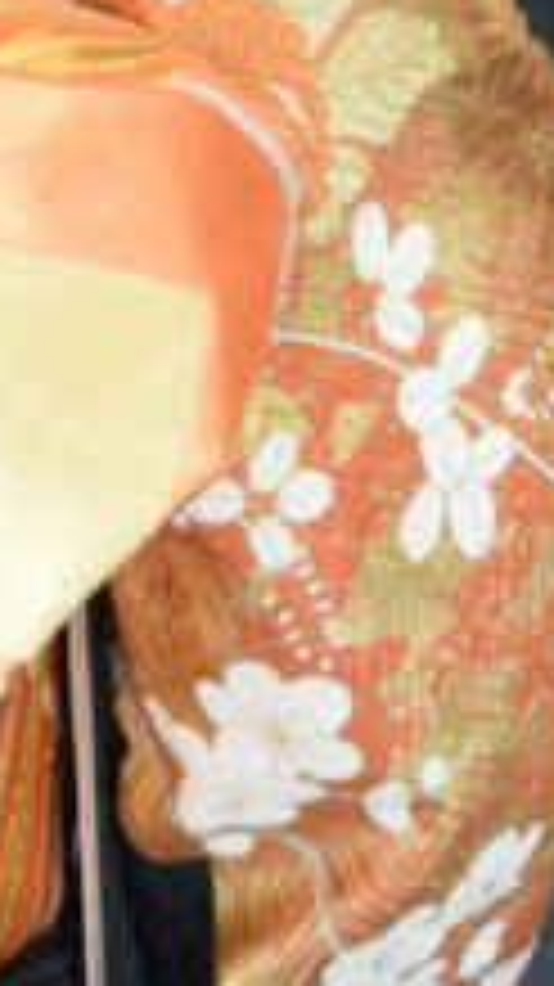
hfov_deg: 3.7
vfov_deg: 6.6
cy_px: -392
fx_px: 8497
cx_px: -802
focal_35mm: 325
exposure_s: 1/30
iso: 400
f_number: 5
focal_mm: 42
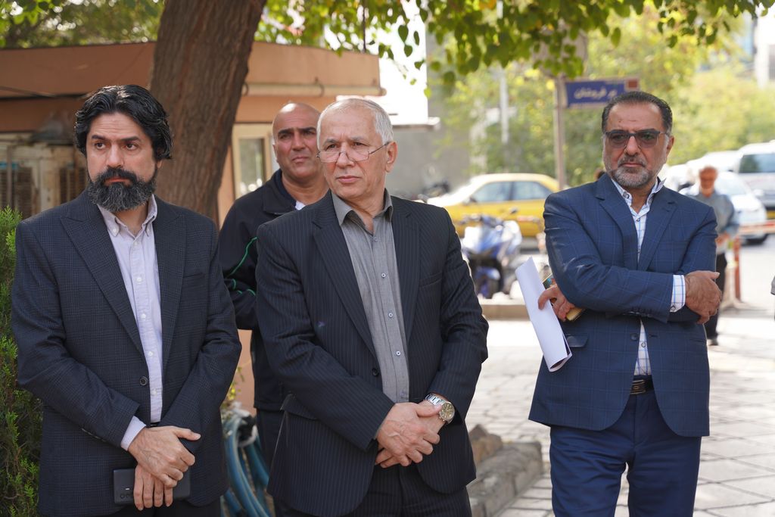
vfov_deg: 19.5
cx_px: 388
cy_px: 258
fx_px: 1507
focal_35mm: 70
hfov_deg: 28.8
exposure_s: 1/160
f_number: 4
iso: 200
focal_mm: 70
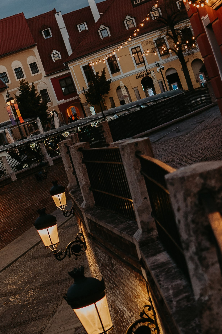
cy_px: 273
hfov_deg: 17.3
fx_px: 712
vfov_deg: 25.8
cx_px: 2
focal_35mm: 77
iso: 320
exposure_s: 1/200
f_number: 2.2
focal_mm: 35
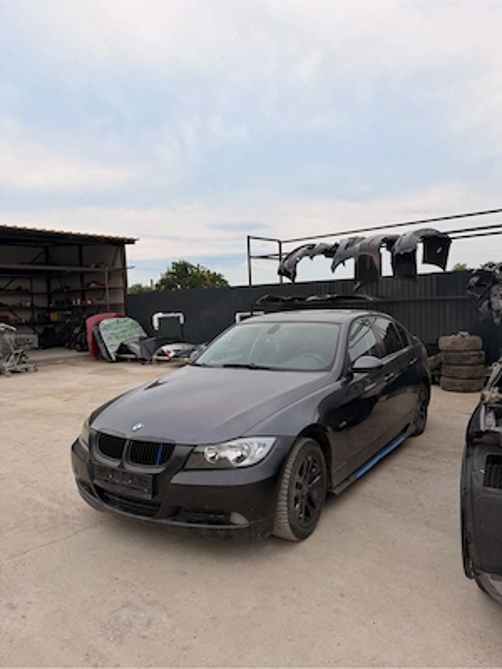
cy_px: 334
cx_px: 251
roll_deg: +2.1
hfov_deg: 56.8
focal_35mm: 24
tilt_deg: -4.6
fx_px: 464
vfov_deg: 71.6
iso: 100
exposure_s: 1/1410
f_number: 1.78
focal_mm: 6.76
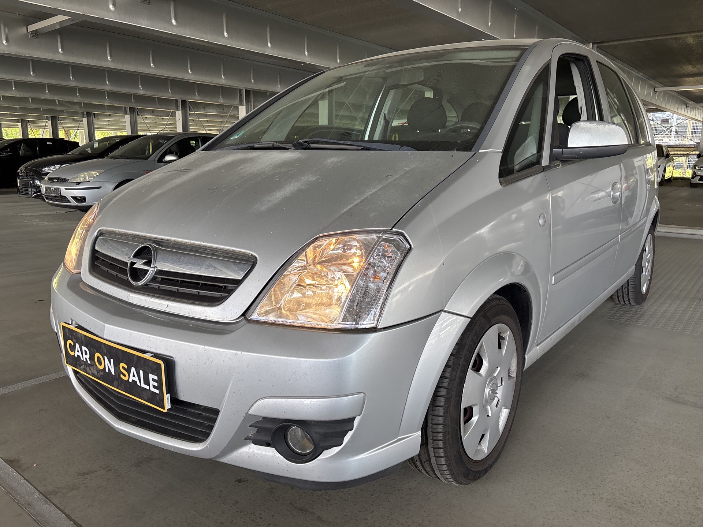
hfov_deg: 67.3
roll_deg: -1.1
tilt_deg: -11.5
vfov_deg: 53.1
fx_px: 528
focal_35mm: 26
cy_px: 264
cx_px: 352
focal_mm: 5.96
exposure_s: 1/121
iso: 100
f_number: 1.6
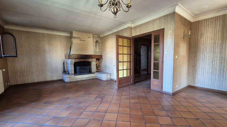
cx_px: 116
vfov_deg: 70.4
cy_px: 67
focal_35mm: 15
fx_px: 90
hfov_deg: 103.0
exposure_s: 1/50
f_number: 2.2
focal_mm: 2.2
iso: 400
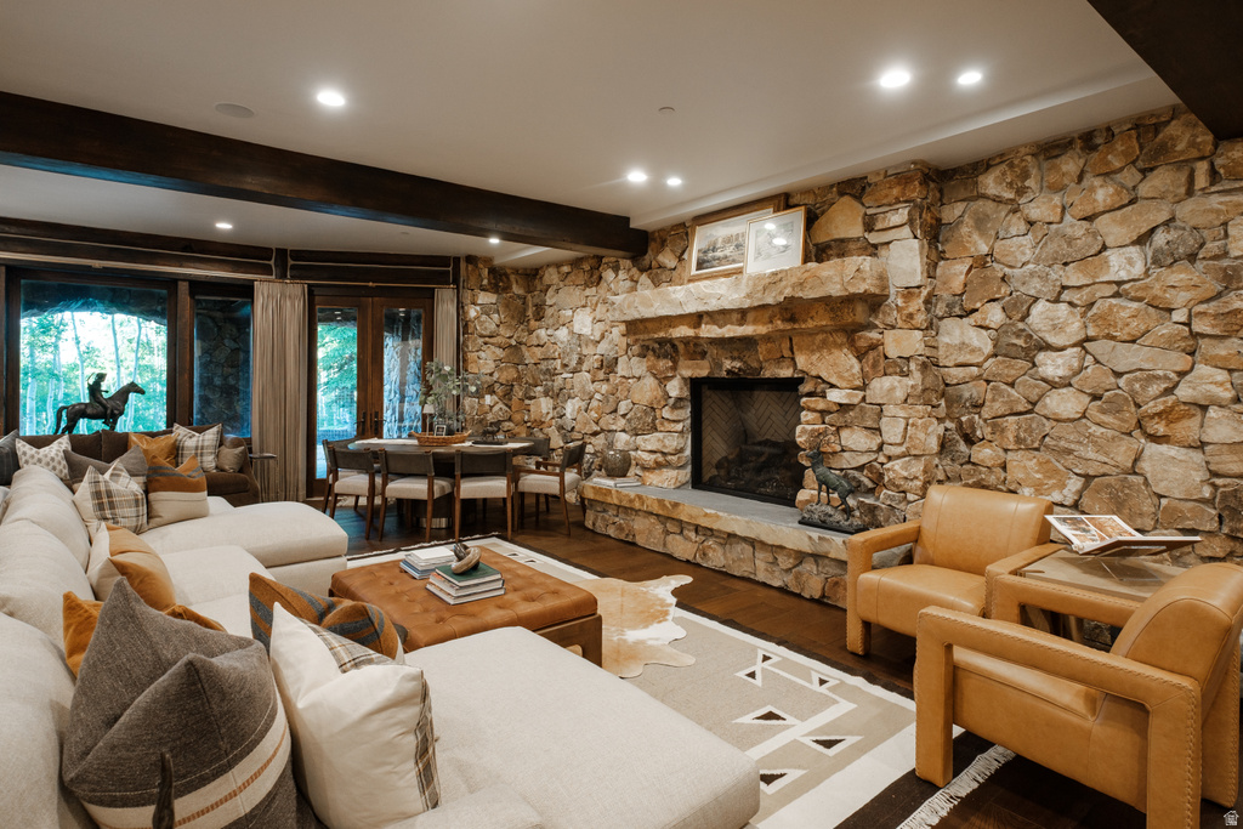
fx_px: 587
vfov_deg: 70.5
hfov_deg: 93.3
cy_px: 414
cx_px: 622
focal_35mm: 17
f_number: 5.6
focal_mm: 11.5
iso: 400
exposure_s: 1/13
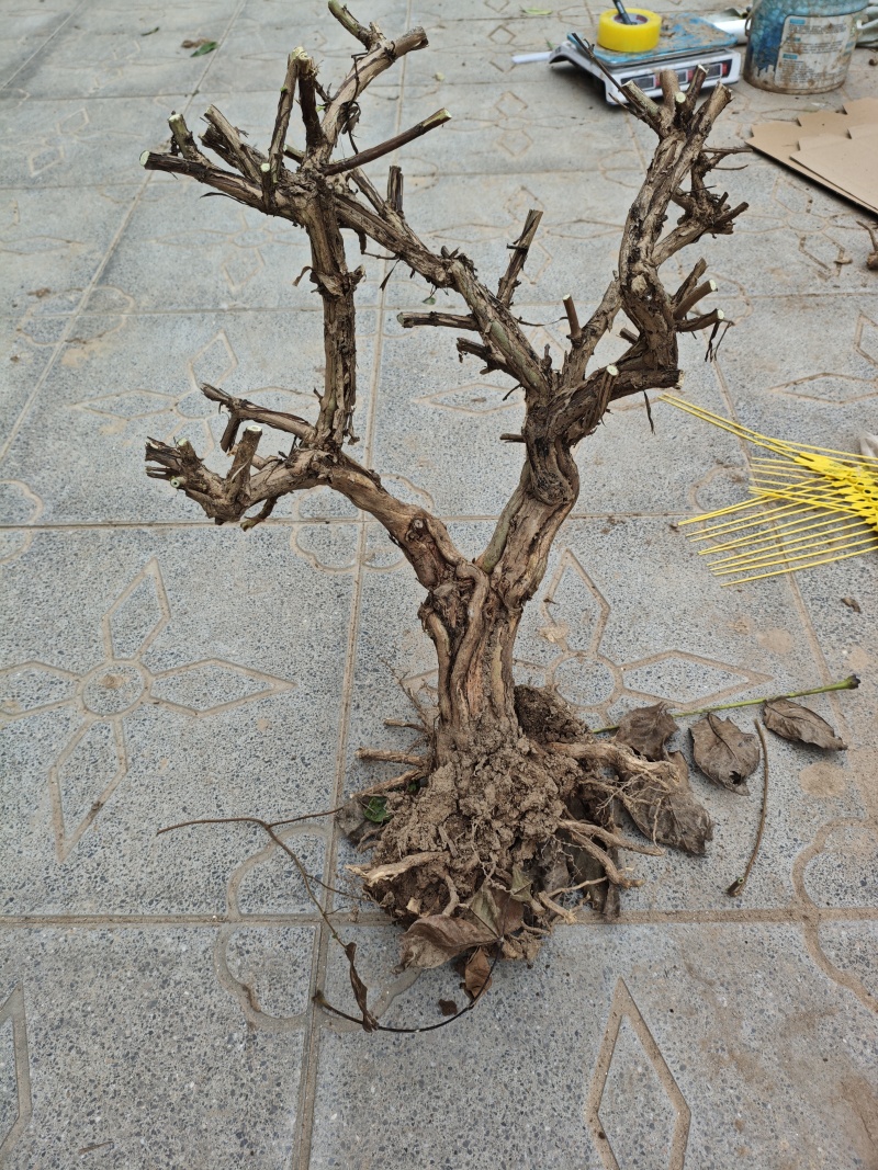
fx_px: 879
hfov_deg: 53.1
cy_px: 585
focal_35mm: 26
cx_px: 439
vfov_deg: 67.3
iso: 160
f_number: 1.5
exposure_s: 1/1346
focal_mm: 4.94
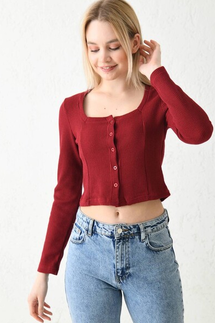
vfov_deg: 22.9
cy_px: 152
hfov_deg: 15.3
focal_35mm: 89
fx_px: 798
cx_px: 112
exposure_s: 1/160
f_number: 5.6
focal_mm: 70
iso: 100
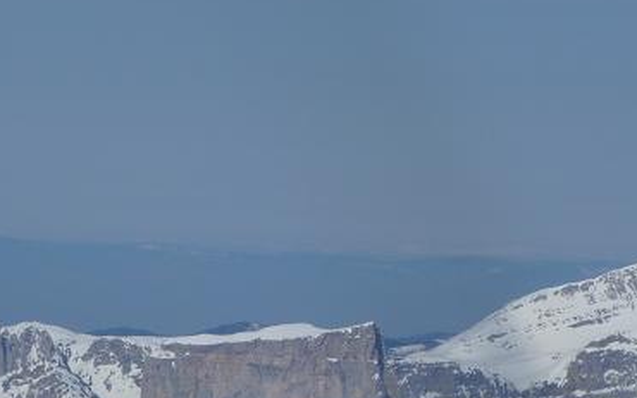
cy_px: 327
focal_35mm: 458
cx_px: 288
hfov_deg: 4.6
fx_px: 7949
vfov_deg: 2.9
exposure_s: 1/1000
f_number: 5.9
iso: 80
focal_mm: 36
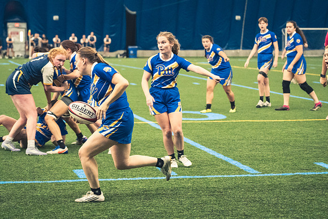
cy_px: 110
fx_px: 956
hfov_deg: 19.5
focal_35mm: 105
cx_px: 164
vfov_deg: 13.0
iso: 12800
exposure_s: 1/500
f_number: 2.8
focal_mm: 70
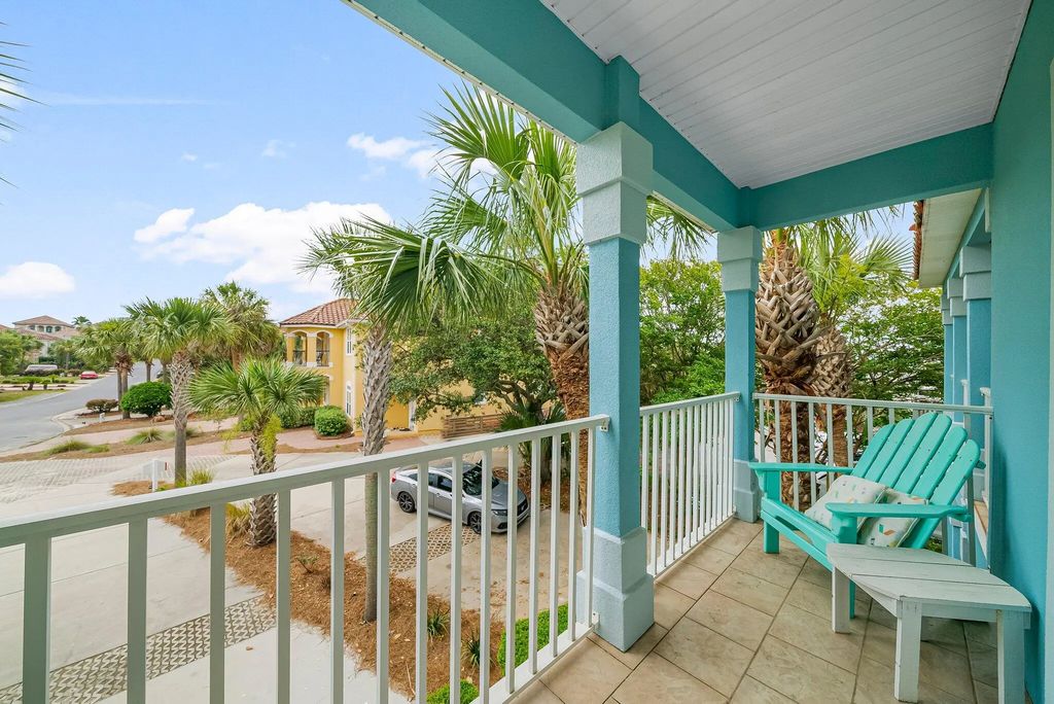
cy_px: 352
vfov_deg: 90.1
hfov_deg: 112.6
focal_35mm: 12
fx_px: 352
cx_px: 527
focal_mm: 12
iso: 400
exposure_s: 1/320
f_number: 9
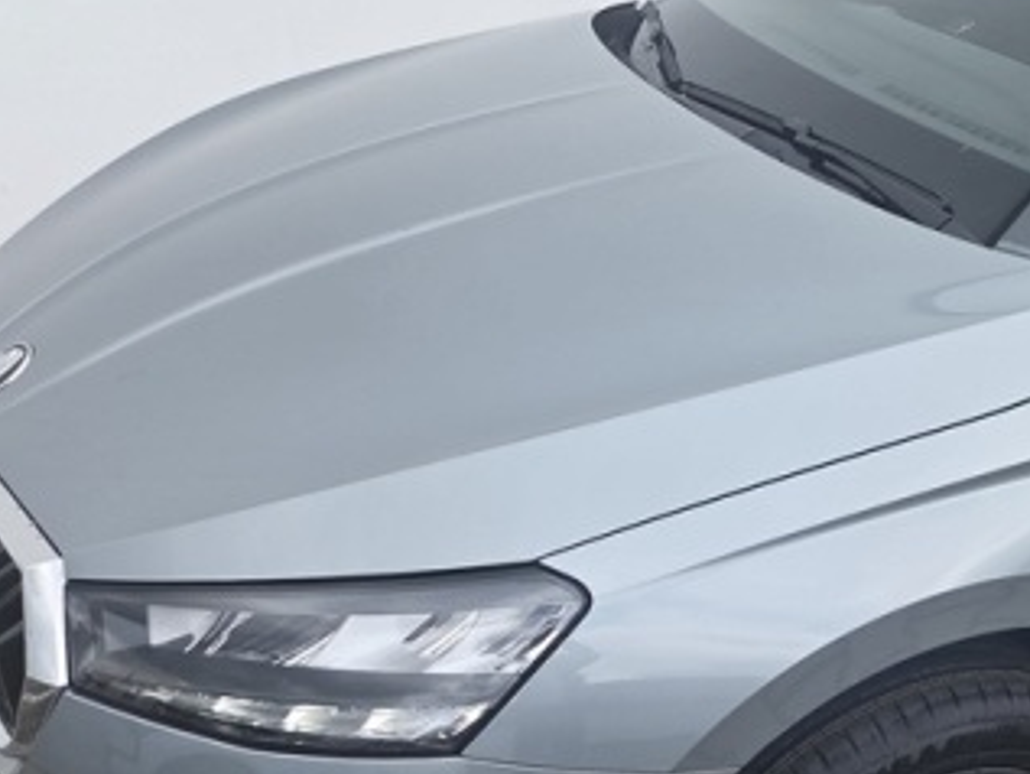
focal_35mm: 58
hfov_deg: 30.0
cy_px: 371
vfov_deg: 25.2
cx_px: 1114
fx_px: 1726
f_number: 1.8
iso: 80
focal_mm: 5.4
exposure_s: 1/1318
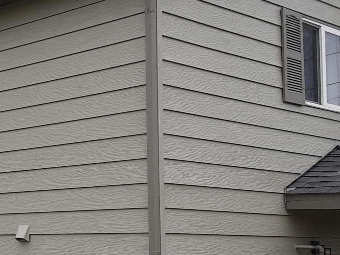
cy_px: 185
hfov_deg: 22.4
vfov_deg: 18.1
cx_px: -60
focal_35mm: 81
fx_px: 796
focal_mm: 2.91
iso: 40
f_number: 1.9
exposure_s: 1/1224
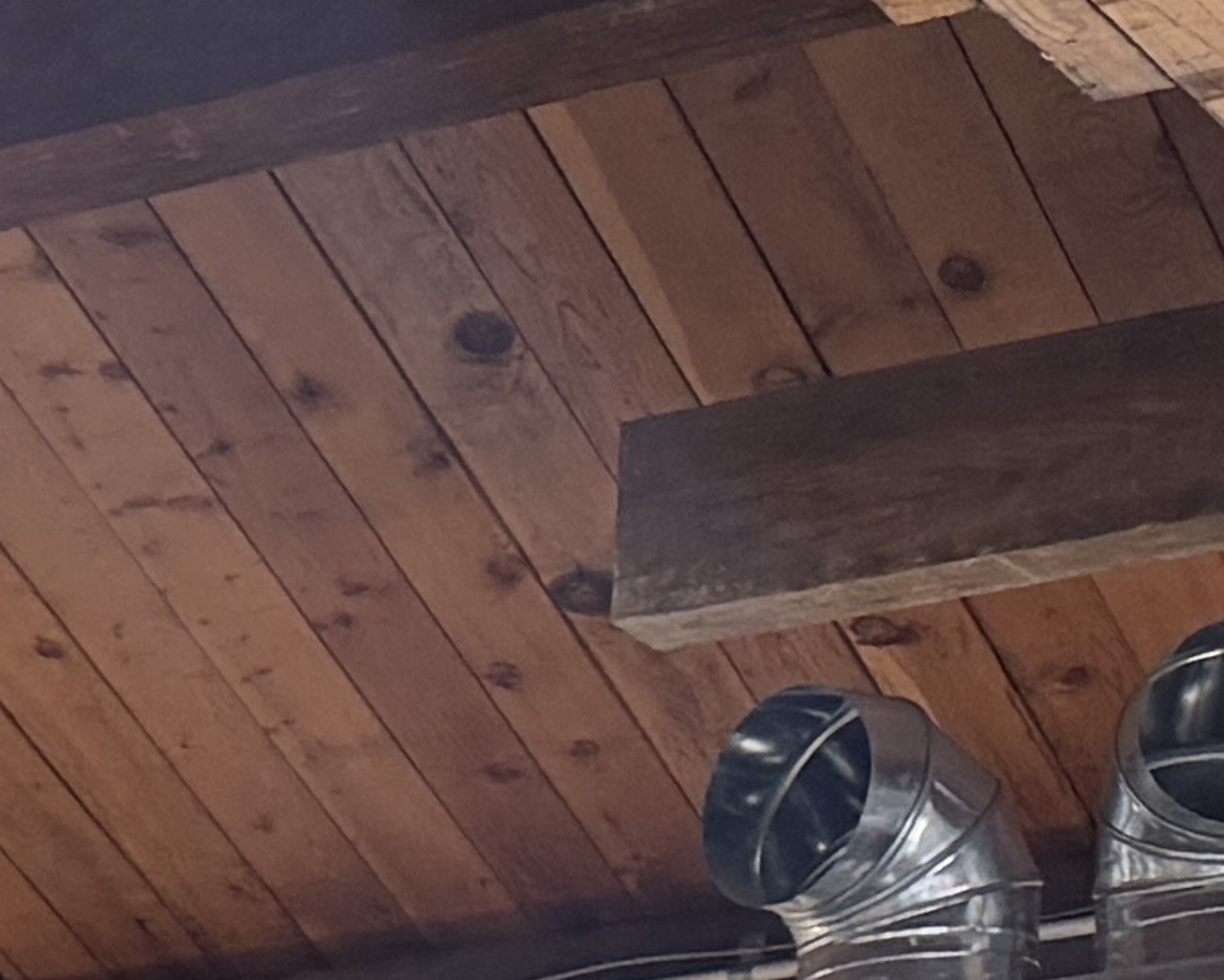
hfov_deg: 10.1
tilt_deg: -1.9
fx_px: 5797
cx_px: -1969
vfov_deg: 8.7
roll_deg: -0.5
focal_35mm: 160
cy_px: 2467
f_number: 1.78
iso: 125
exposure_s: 1/121
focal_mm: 6.76
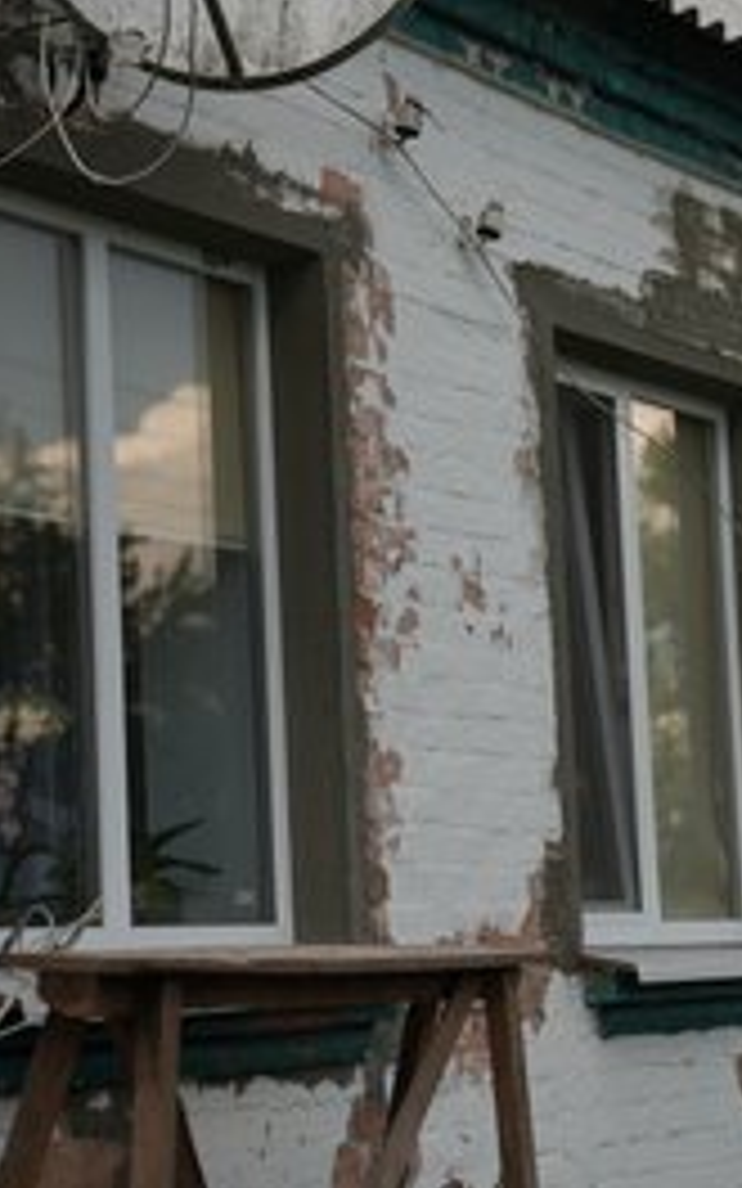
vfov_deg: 19.3
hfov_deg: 12.1
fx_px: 3494
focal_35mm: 108
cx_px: 571
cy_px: 596
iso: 100
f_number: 2.8
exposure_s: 1/160
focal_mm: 70
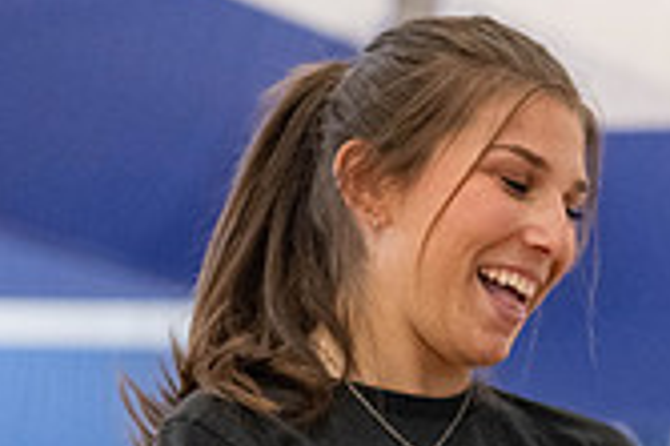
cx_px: 646
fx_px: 3235
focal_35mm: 174
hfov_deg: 11.7
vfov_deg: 7.9
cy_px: 376
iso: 6400
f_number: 2.8
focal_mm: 50
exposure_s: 1/1000
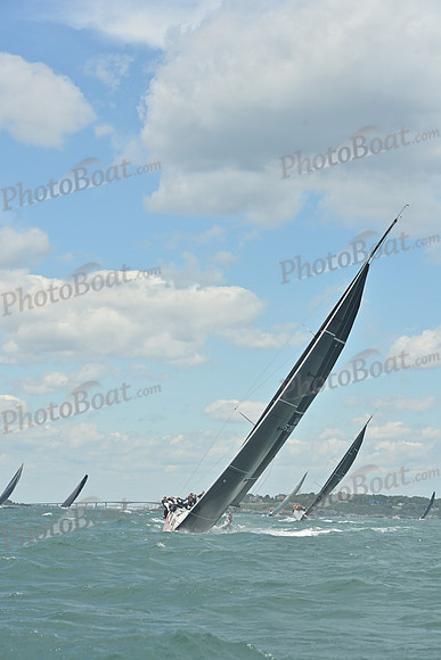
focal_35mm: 102
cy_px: 330
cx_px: 220
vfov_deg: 20.0
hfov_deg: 13.4
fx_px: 1873
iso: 250
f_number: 7.1
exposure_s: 1/1250
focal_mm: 102
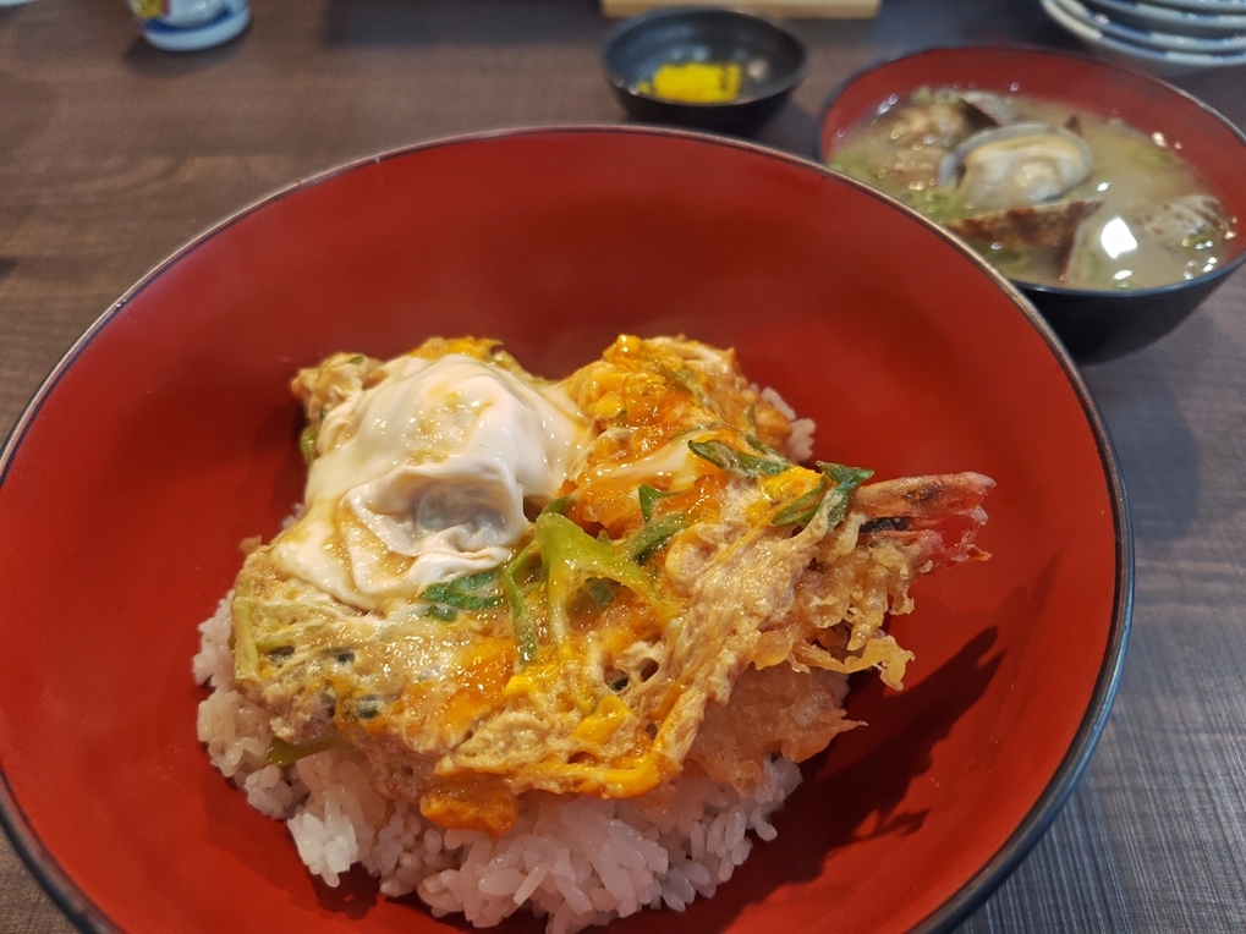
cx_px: 623
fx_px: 828
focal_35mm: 23
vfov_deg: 58.9
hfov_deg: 73.9
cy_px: 467
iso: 356
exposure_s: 1/60
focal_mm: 5.56
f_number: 1.9
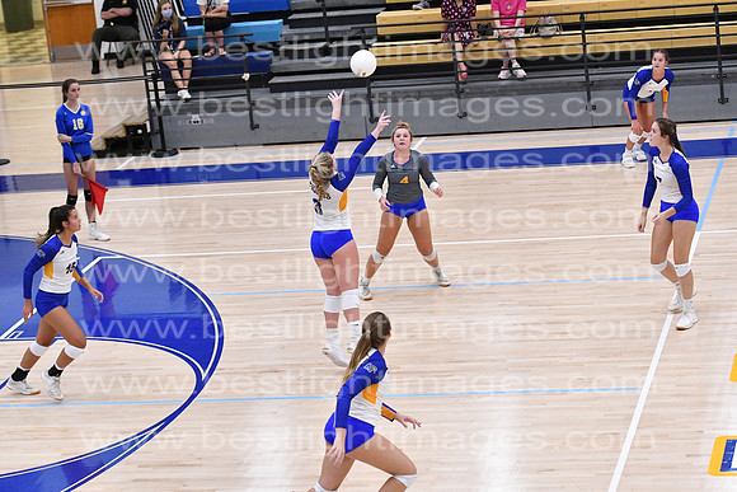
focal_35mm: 105
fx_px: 2150
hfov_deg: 19.5
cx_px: 368
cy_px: 246
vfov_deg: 13.0
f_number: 3.2
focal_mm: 70
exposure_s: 1/1000
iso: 6400
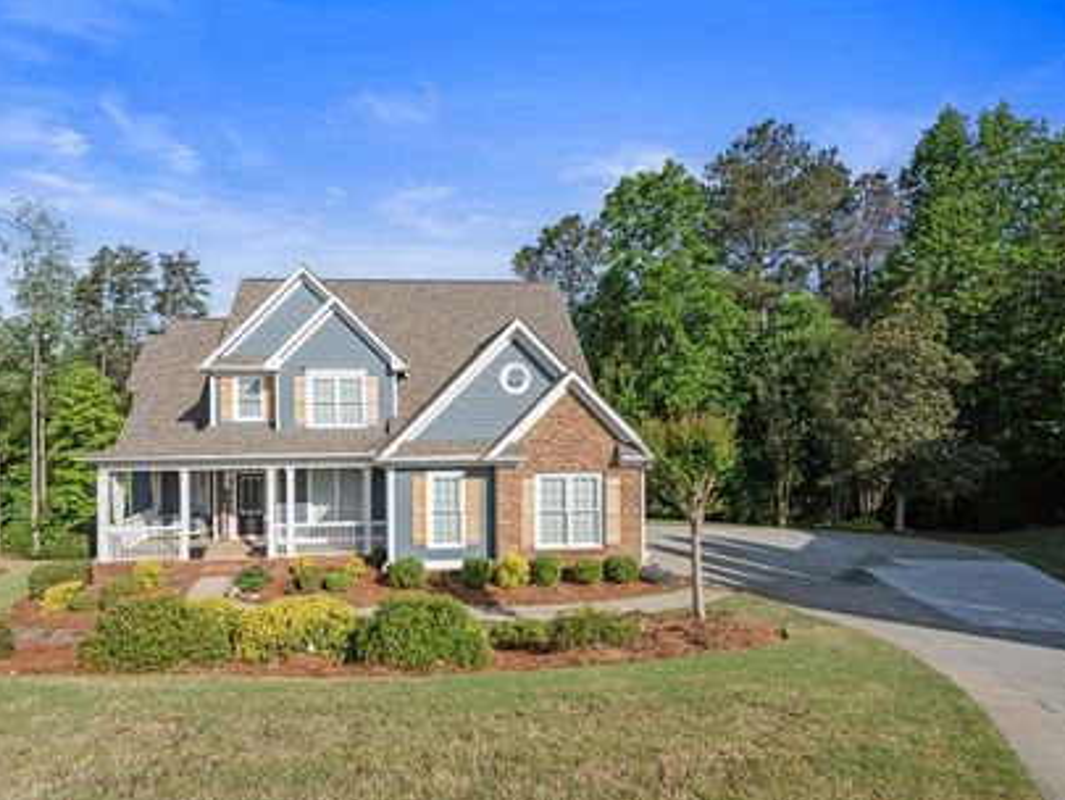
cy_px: 414
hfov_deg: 83.8
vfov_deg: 68.7
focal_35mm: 19
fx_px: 585
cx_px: 437
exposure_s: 1/160
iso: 100
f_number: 8
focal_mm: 16
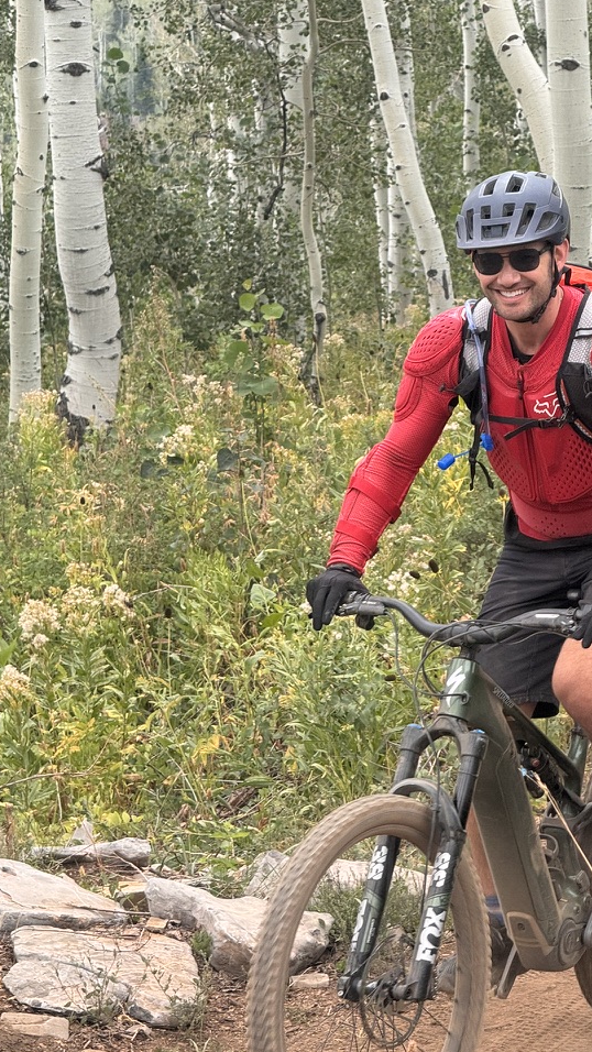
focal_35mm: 140
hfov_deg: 8.7
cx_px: 407
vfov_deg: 15.3
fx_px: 3906
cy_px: 557
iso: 50
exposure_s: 1/295
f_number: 2.8
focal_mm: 15.66
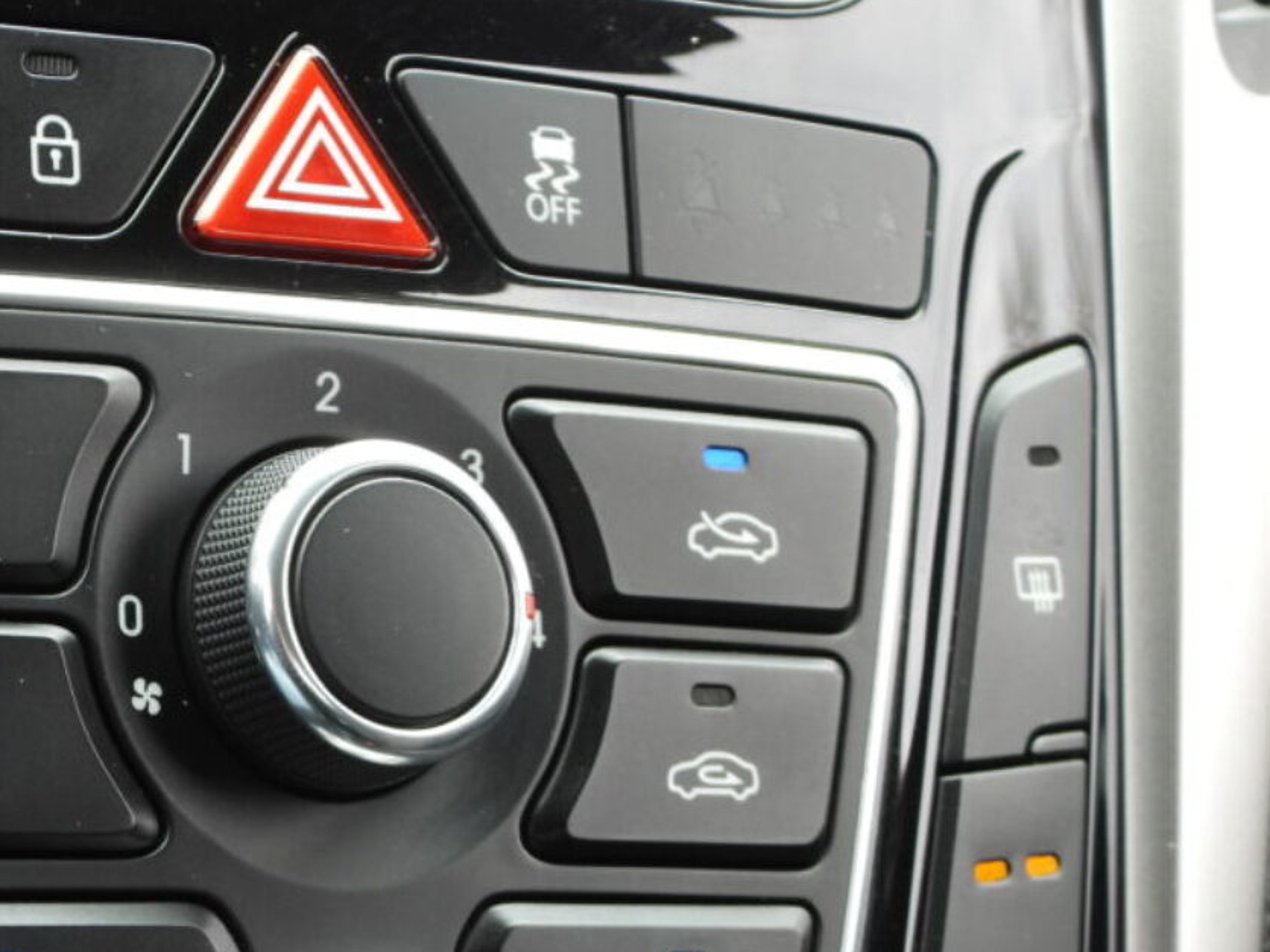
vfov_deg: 12.8
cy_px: 739
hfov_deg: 16.9
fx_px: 4219
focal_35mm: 115
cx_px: 108
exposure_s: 1/40
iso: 100
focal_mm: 10.7
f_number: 3.5
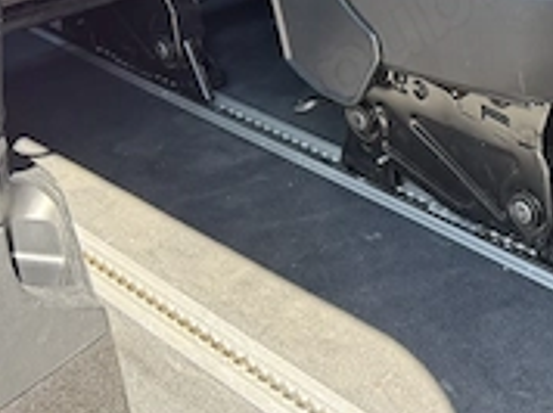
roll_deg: +3.3
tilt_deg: -18.2
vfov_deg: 17.7
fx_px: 1292
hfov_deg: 21.7
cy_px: -12
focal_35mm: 81
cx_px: 730
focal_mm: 6.76
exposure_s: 1/243
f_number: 1.78
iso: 125
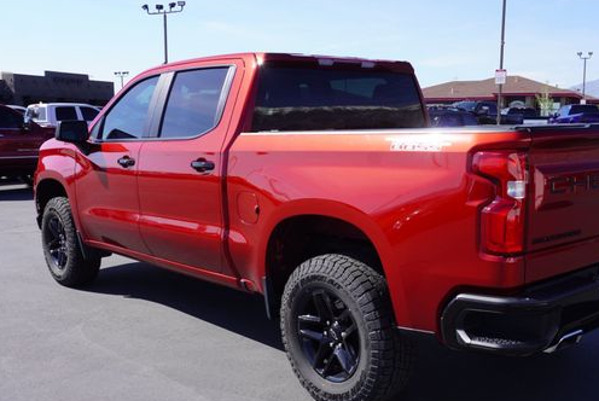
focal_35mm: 41
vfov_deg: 32.9
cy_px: 231
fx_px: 677
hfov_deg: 47.6
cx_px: 342
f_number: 9
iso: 100
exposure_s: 1/125
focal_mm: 21
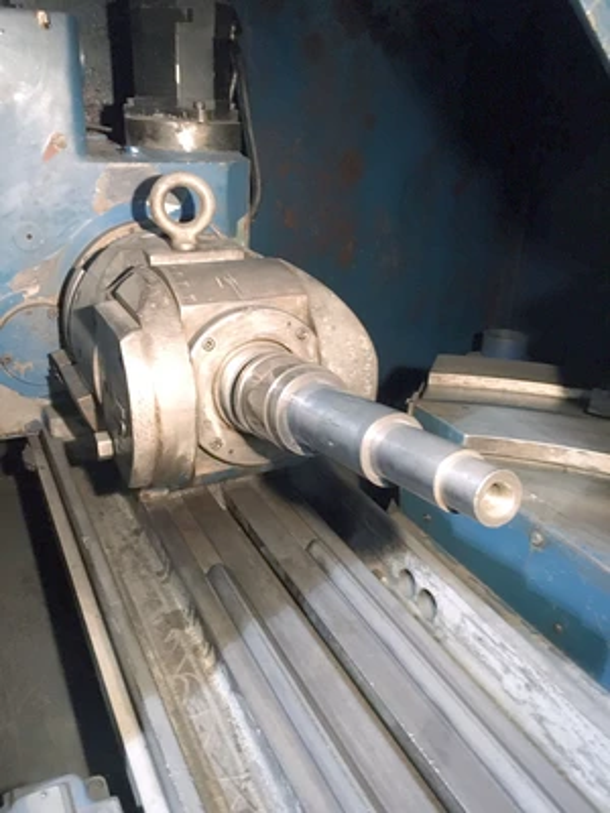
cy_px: 406
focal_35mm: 29
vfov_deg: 61.7
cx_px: 305
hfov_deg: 48.2
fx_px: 681
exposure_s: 1/15
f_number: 2.2
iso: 250
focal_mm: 4.15
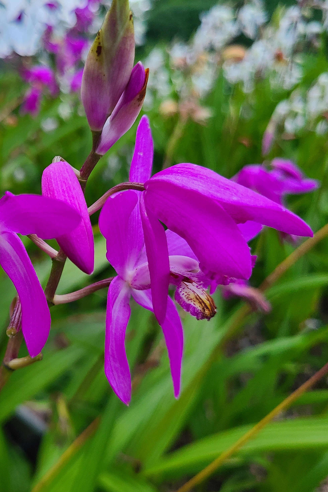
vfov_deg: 51.9
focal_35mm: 37
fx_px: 506
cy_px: 246
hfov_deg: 34.6
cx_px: 56
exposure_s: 1/60
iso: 160
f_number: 1.8
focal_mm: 5.4
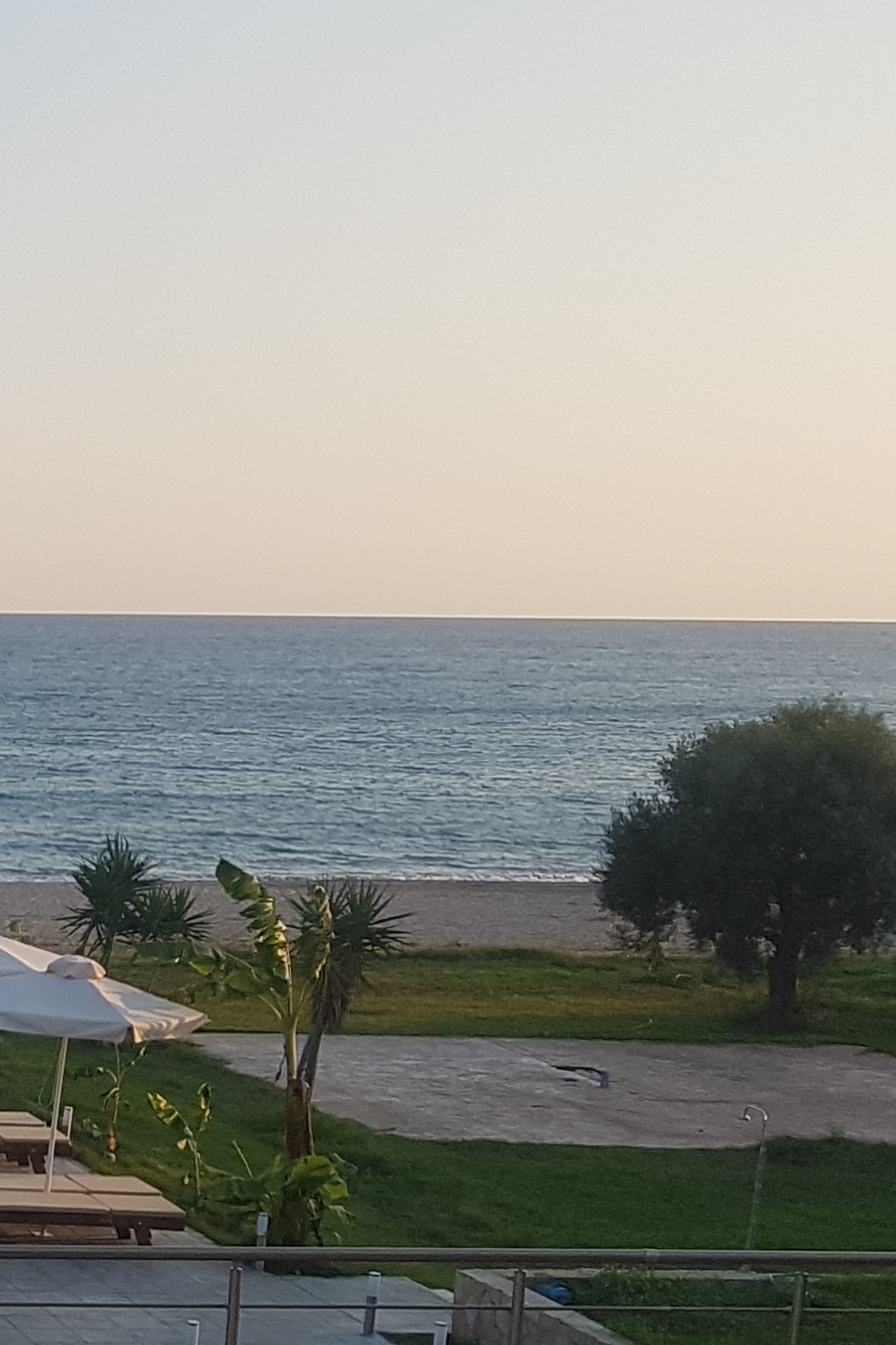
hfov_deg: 15.1
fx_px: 2725
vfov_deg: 27.4
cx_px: -902
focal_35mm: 73
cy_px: 963
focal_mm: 4.2
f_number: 1.7
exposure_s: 1/848
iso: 40
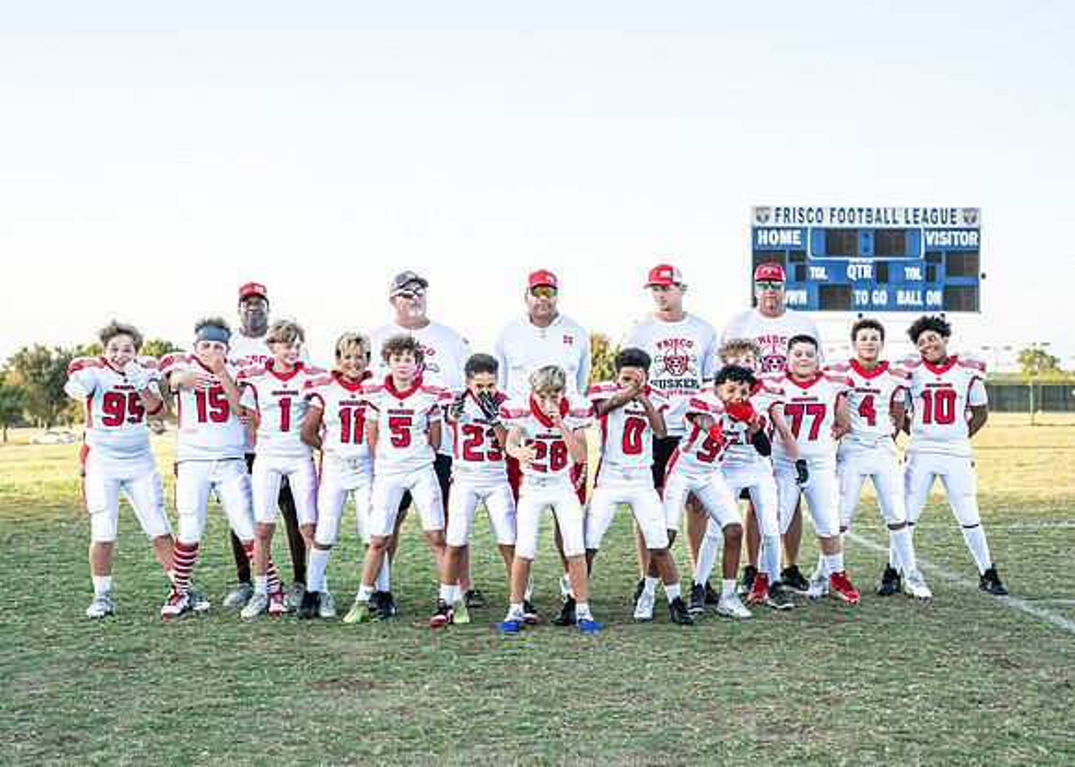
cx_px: 516
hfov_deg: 34.8
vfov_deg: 25.2
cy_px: 387
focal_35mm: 56
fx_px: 1715
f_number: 2.8
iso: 500
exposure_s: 1/1600
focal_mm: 50
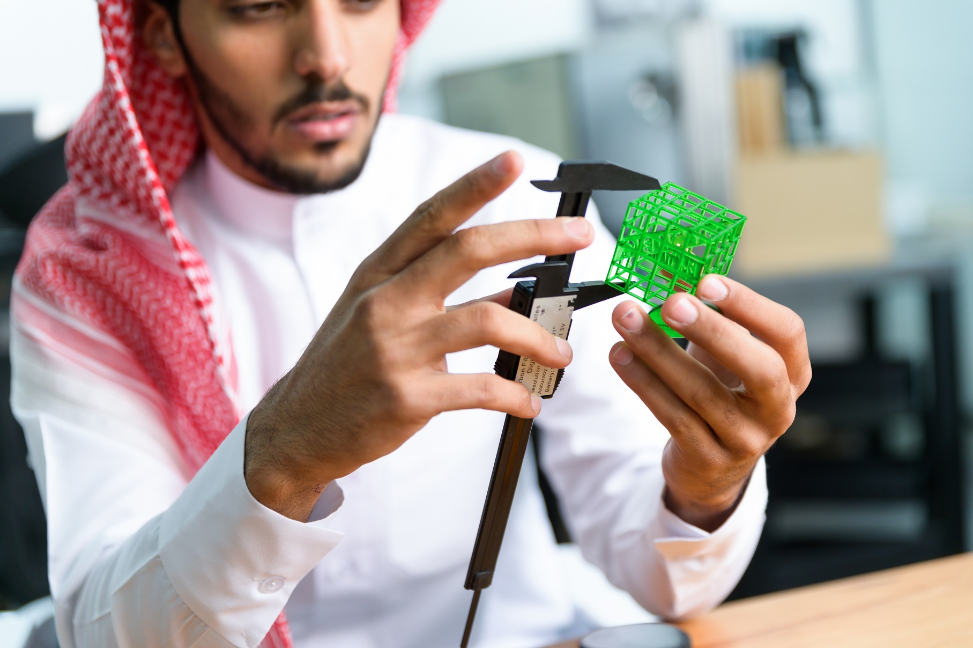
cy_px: 324
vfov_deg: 22.6
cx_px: 486
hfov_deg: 33.4
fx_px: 1621
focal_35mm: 60
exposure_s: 1/200
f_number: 2.8
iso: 400
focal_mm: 60
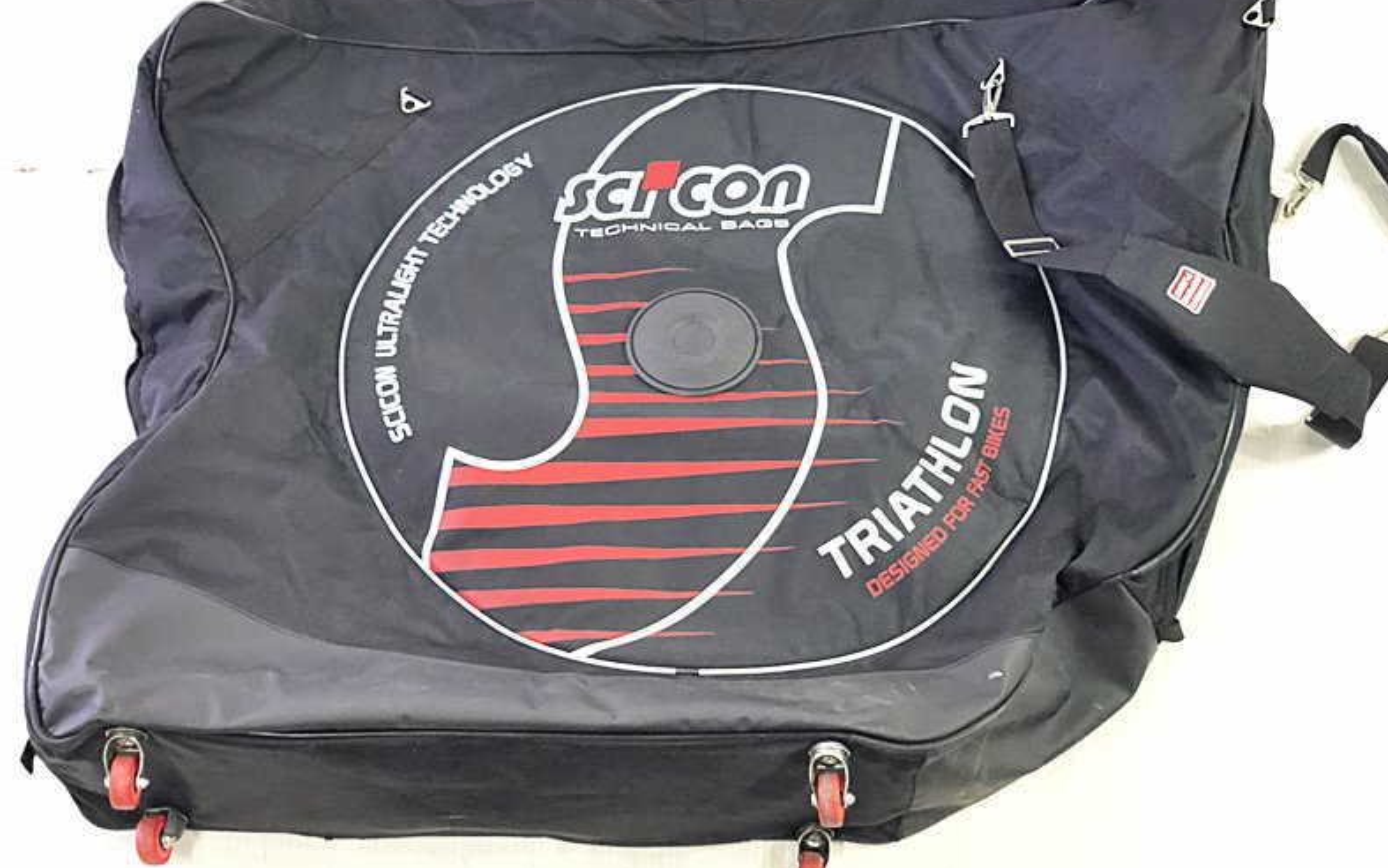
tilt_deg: -67.4
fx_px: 2118
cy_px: 392
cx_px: 690
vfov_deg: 23.1
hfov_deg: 36.3
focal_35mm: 56
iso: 160
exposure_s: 1/20
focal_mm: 6
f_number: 2.4
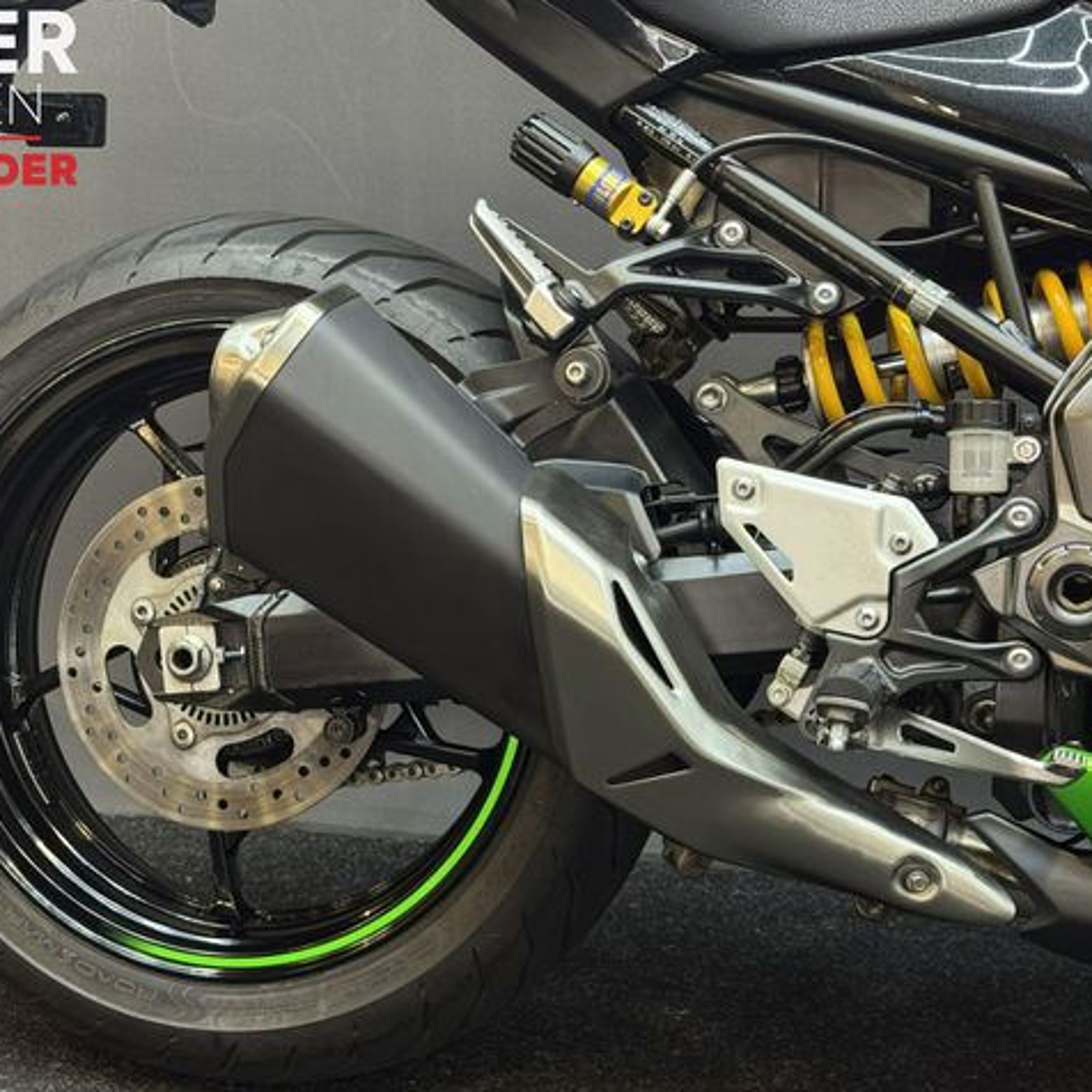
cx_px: 445
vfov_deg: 30.0
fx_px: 2034
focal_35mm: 57
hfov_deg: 30.0
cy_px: 544
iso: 250
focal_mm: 6.76
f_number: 1.78
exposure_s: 1/50
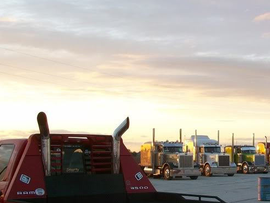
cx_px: 237
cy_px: 146
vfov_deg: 20.6
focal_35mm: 71
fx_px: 554
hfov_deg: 26.6
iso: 80
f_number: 2.8
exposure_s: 1/101
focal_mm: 5.7
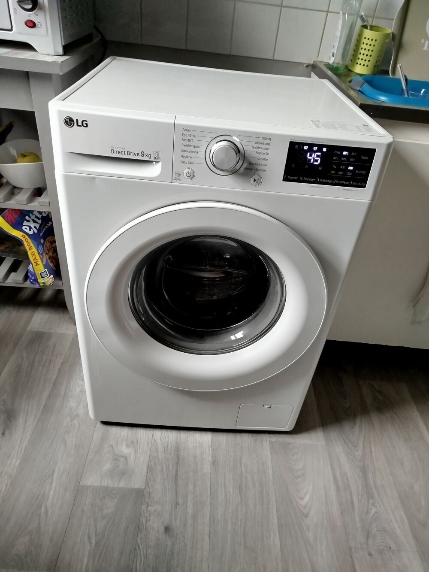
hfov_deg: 56.8
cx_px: 214
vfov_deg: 71.6
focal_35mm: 24
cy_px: 286
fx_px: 397
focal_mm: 5.31
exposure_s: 1/33
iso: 250
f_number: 1.7
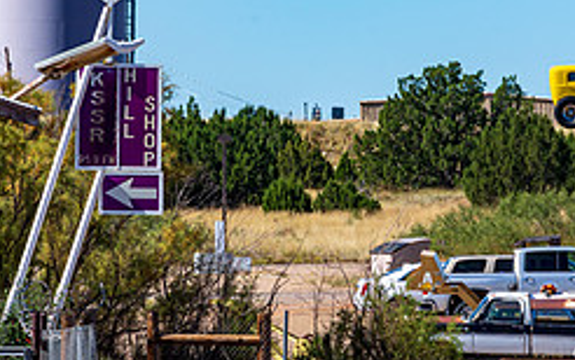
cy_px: 56
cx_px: 341
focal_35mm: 559
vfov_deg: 2.4
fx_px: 8764
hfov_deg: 3.8
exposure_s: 1/200
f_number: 16
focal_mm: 200
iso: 125
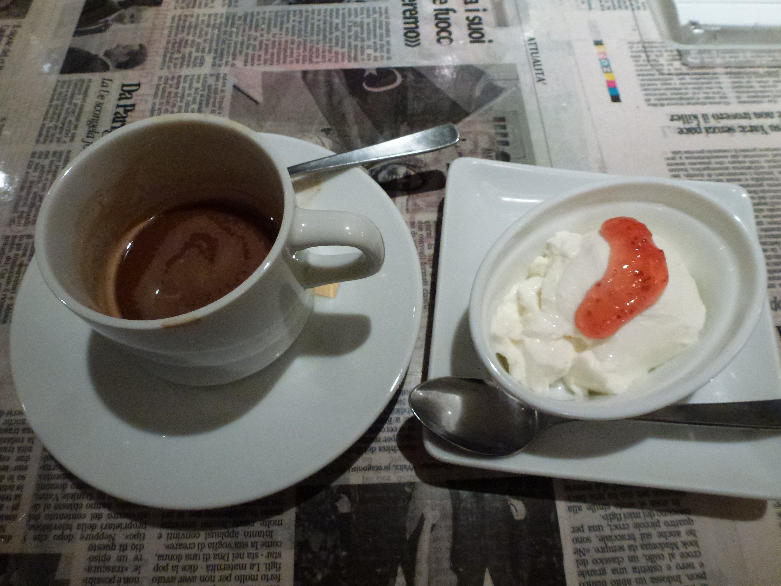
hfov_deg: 71.6
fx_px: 541
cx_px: 390
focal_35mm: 24
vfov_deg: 56.8
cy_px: 293
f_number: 3.3
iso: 400
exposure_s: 1/50
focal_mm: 4.3
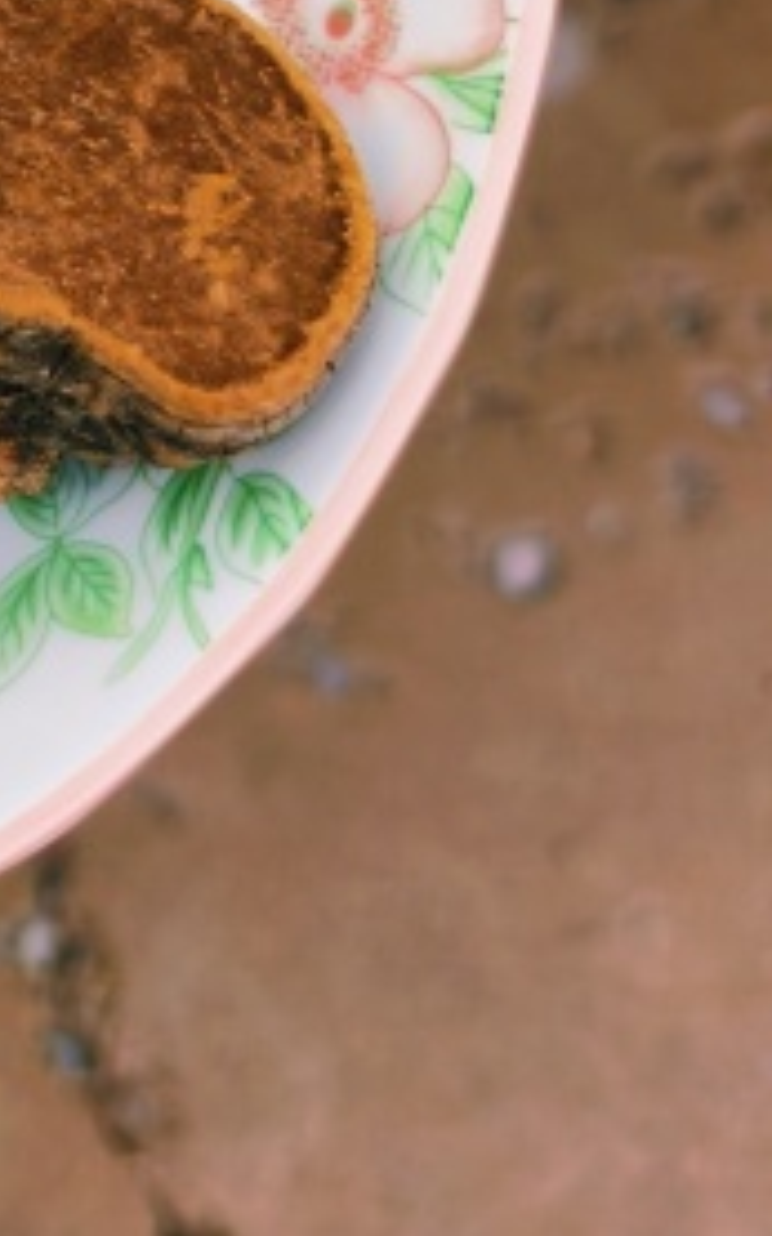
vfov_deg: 20.2
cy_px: -373
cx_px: -652
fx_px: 3166
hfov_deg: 12.6
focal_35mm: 94
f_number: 1.57
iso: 72
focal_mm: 5.6
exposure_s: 1/567
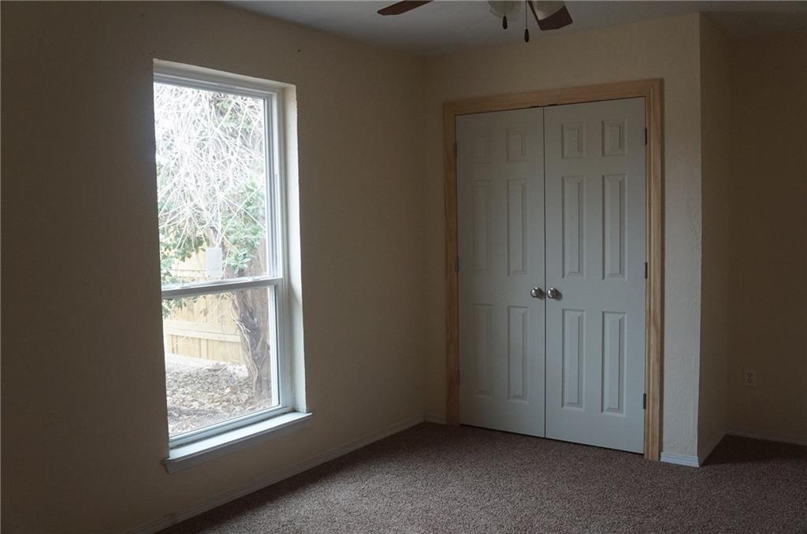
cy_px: 267
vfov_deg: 41.5
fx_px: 705
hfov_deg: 59.6
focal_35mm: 32
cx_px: 404
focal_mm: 21
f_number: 4
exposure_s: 1/160
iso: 1600
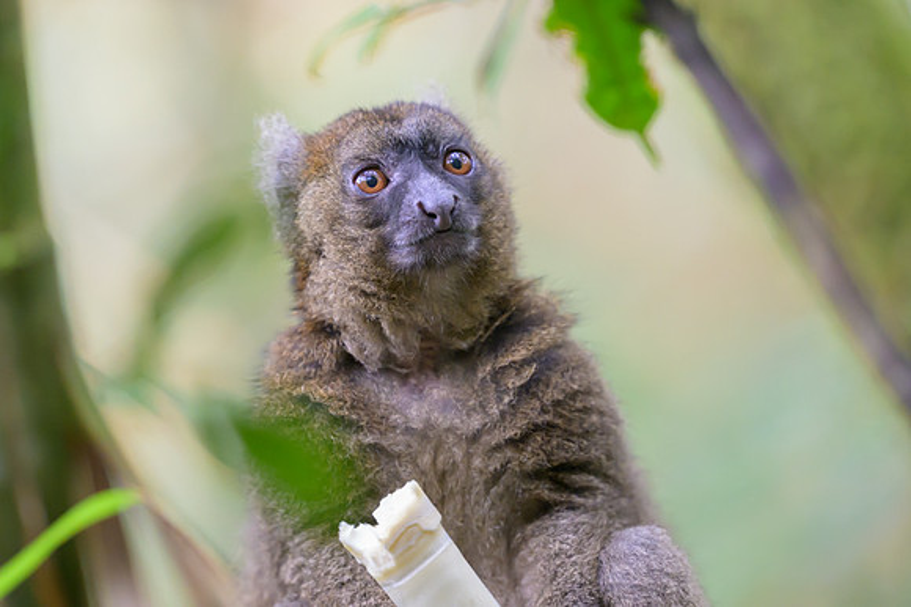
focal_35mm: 453
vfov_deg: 3.0
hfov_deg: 4.6
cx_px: 423
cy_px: 264
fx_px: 11444
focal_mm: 400
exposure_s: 1/250
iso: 5000
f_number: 2.8
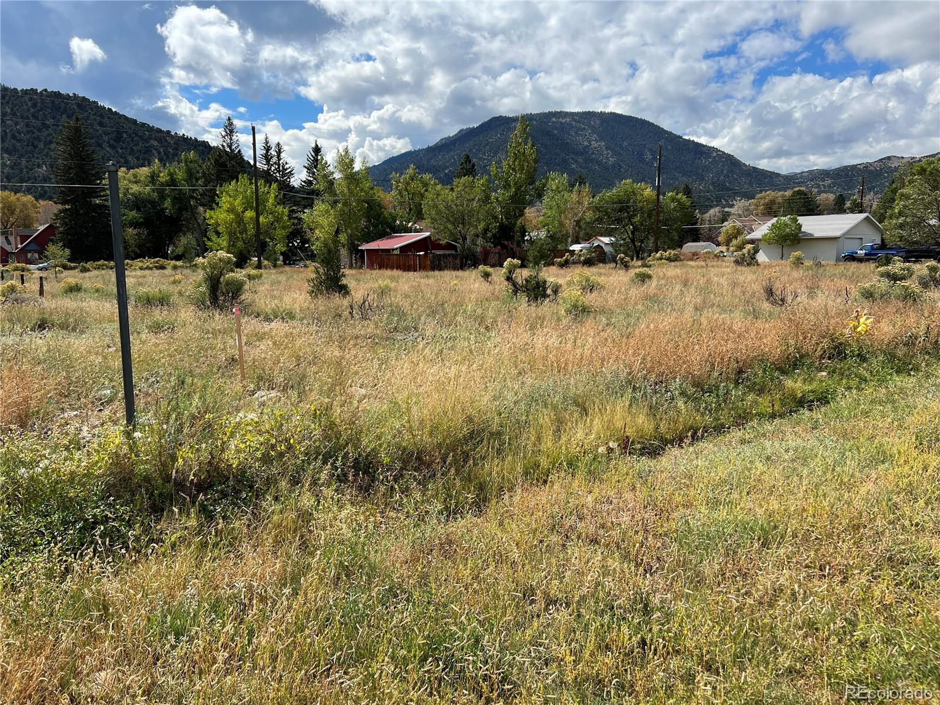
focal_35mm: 26
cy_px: 352
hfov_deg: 67.3
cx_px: 470
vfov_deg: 53.1
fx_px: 706
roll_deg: -1.4
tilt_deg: -8.2
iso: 50
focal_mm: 5.7
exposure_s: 1/4444
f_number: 1.5
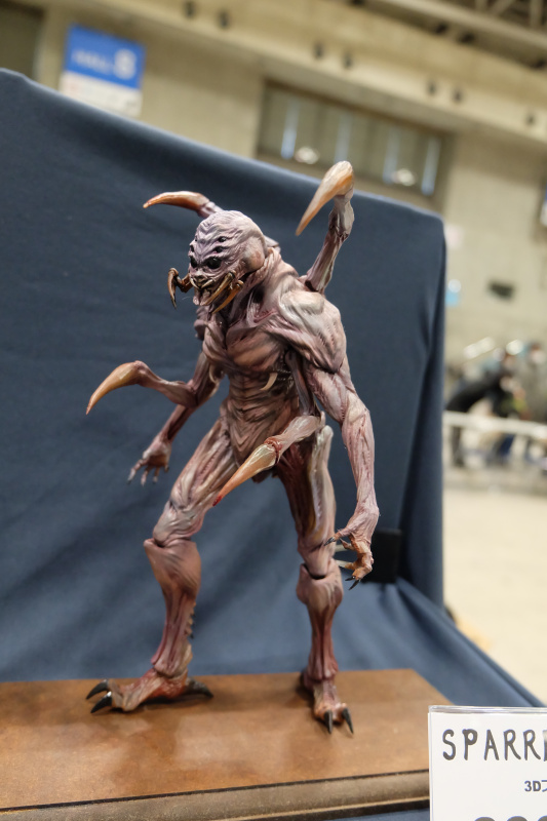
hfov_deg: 44.9
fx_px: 661
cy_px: 410
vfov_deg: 63.7
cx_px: 274
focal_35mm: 29
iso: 3200
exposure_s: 1/52
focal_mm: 19.2
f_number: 3.8
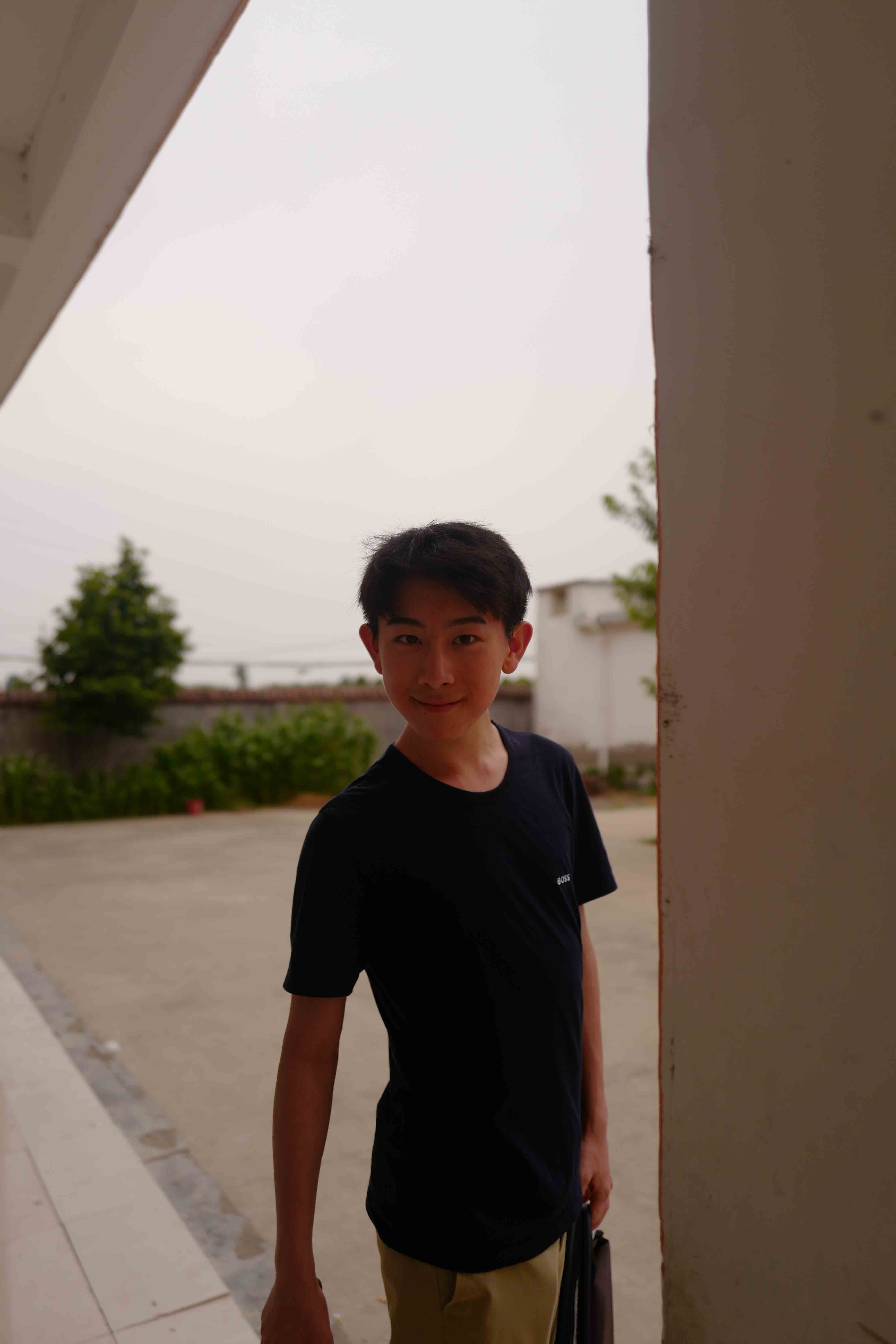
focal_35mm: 28
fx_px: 1045
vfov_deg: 65.5
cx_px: 448
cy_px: 672
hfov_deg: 46.4
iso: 200
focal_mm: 28
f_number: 1.7
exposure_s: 1/2000
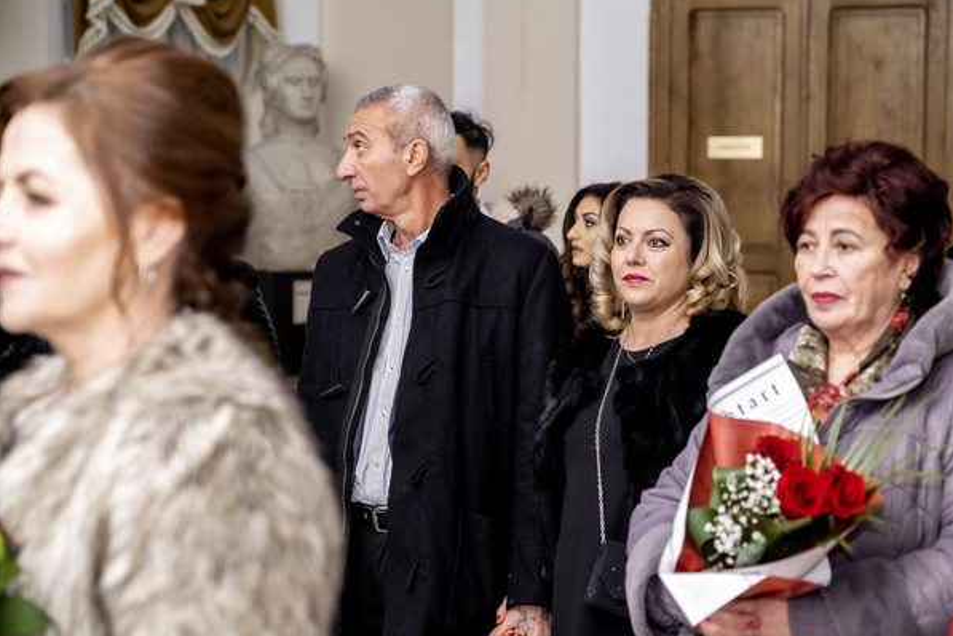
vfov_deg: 15.4
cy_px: 325
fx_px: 2356
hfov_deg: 22.9
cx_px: 508
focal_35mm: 89
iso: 1000
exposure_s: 1/160
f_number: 2.8
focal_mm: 55
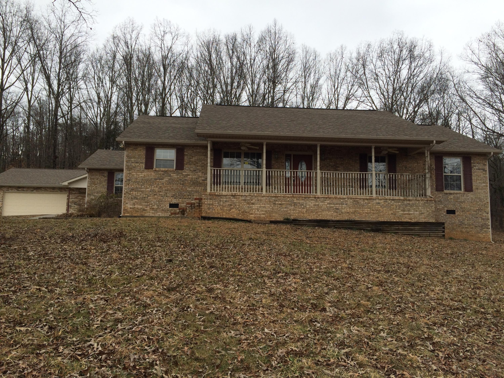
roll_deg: +0.4
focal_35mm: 29
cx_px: 252
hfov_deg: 61.7
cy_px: 189
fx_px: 422
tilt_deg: +7.2
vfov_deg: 48.2
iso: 32
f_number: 2.2
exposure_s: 1/513
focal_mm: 4.15
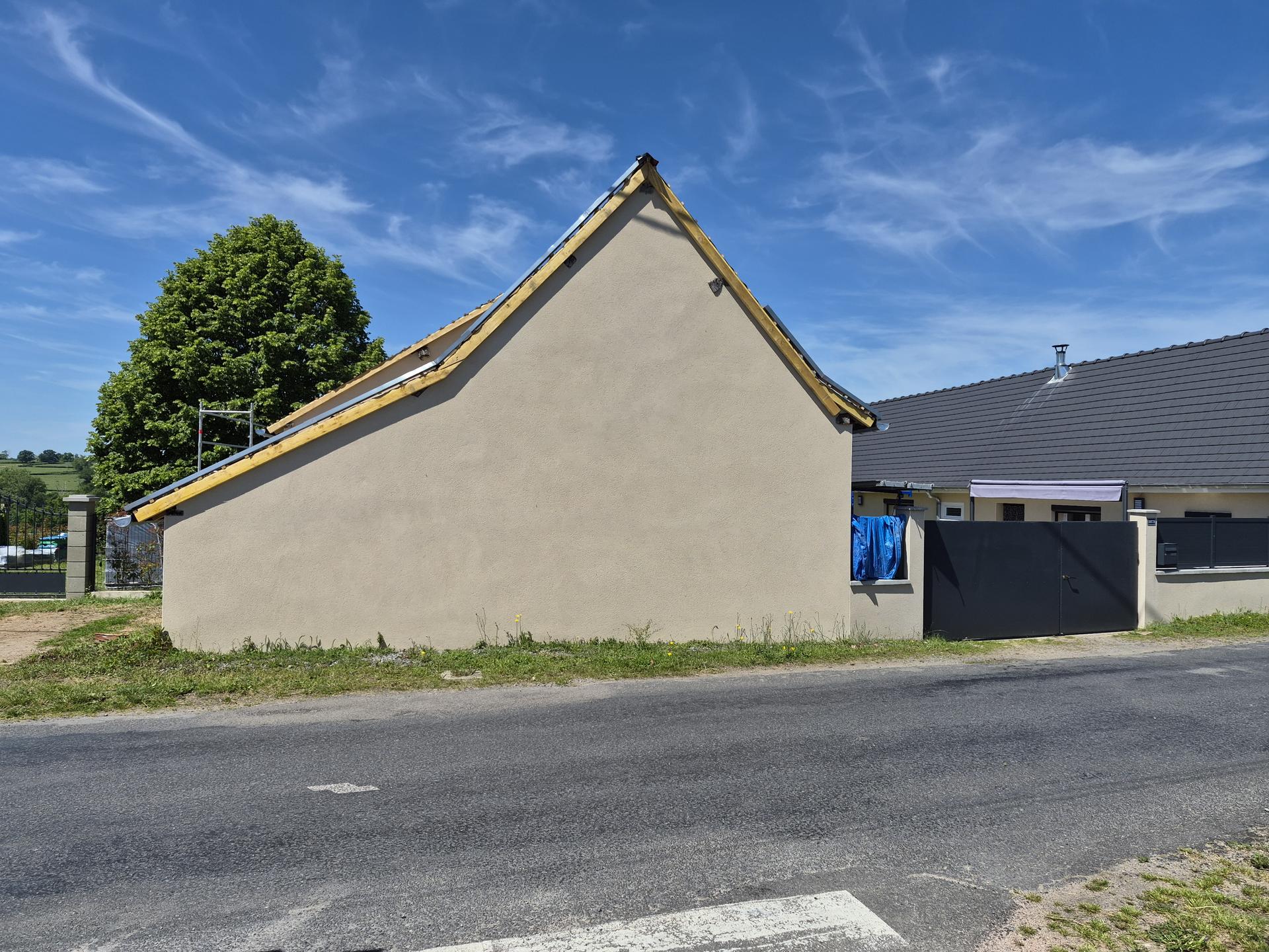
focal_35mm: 23
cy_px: 476
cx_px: 634
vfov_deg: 58.9
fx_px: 843
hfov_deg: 73.9
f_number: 1.8
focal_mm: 5.4
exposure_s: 1/7152
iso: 80
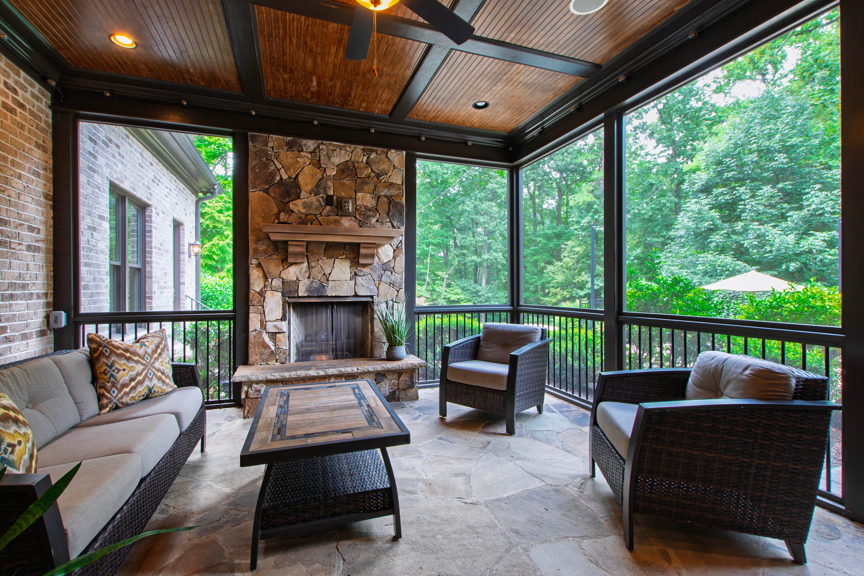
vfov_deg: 77.3
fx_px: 360
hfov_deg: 100.4
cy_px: 288
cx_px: 432
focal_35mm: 15
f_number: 9
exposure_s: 1/1.67
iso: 100
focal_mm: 10
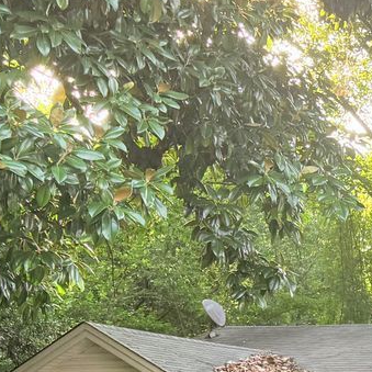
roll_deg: -2.3
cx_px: 666
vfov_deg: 17.4
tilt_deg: +1.4
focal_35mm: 94
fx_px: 1143
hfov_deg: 15.8
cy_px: 481
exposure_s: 1/264
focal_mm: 6.76
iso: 100
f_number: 1.78
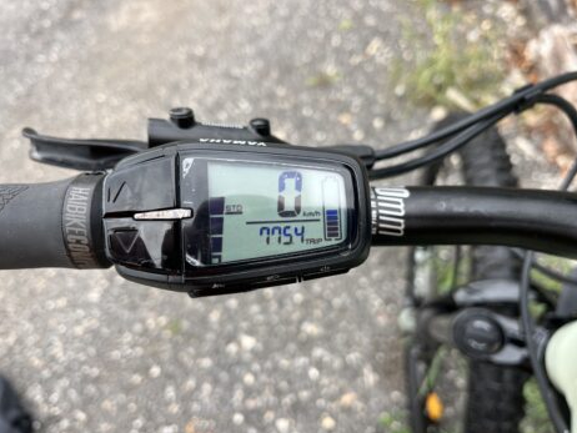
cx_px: 297
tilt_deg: -54.6
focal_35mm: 27
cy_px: 223
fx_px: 450
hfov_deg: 65.3
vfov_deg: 51.4
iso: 50
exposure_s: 1/323
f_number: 1.6
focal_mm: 5.1
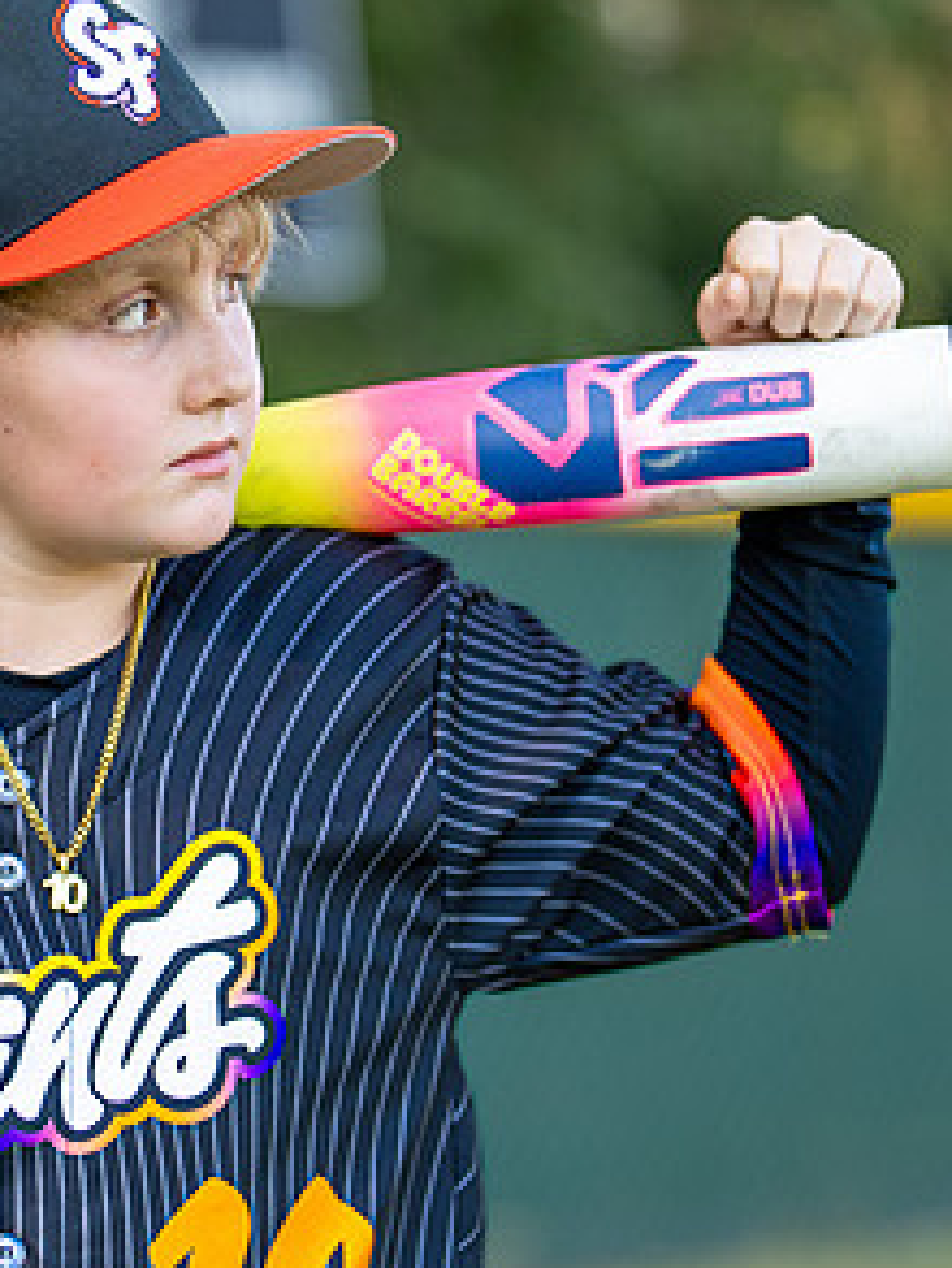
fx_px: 4873
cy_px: 630
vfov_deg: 14.8
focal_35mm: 133
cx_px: 130
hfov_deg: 11.1
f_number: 1.2
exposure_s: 1/2000
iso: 160
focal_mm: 50
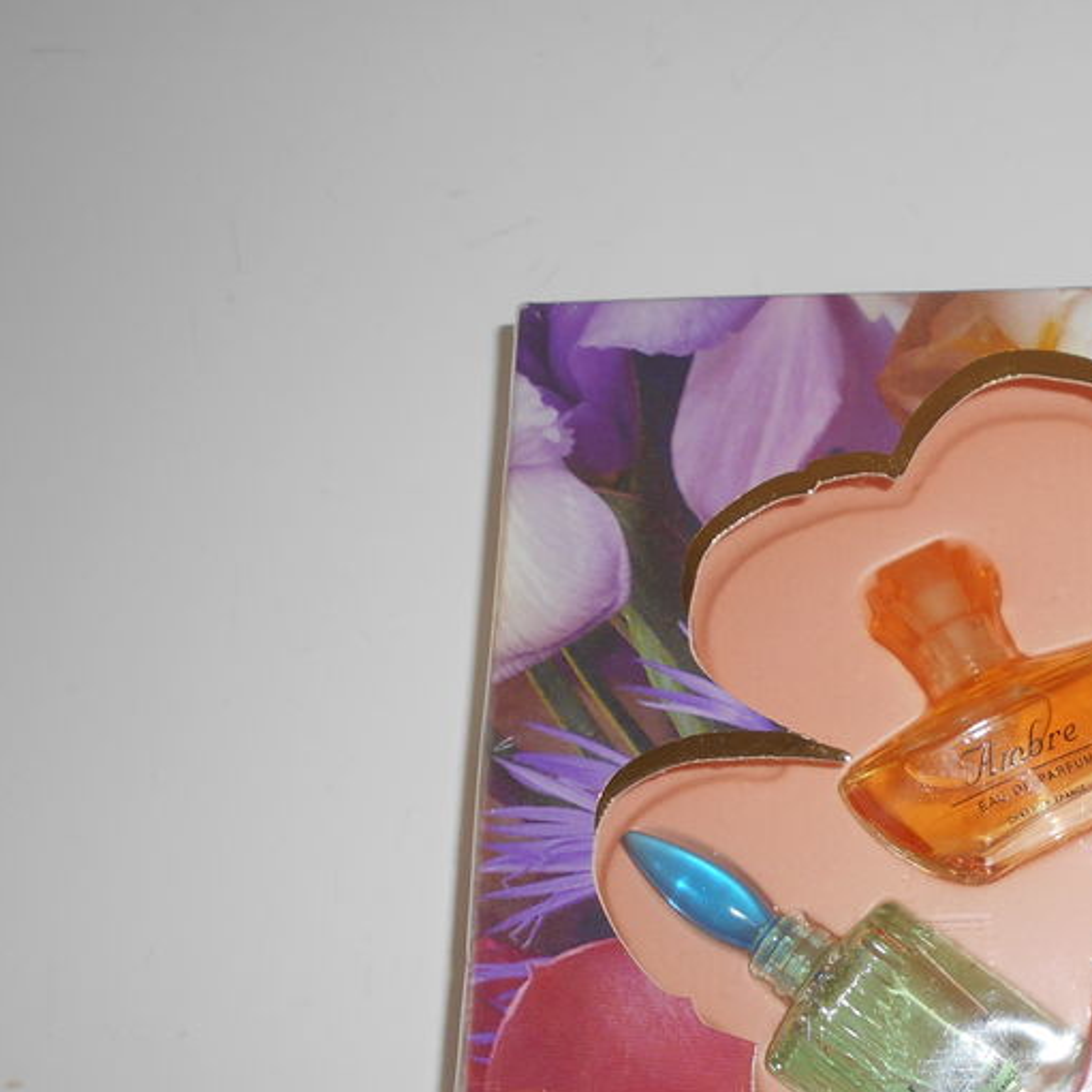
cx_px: 962
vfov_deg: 37.4
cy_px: 662
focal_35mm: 45
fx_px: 1606
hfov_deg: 35.6
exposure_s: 1/25
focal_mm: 4.6
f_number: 3.2
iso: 80
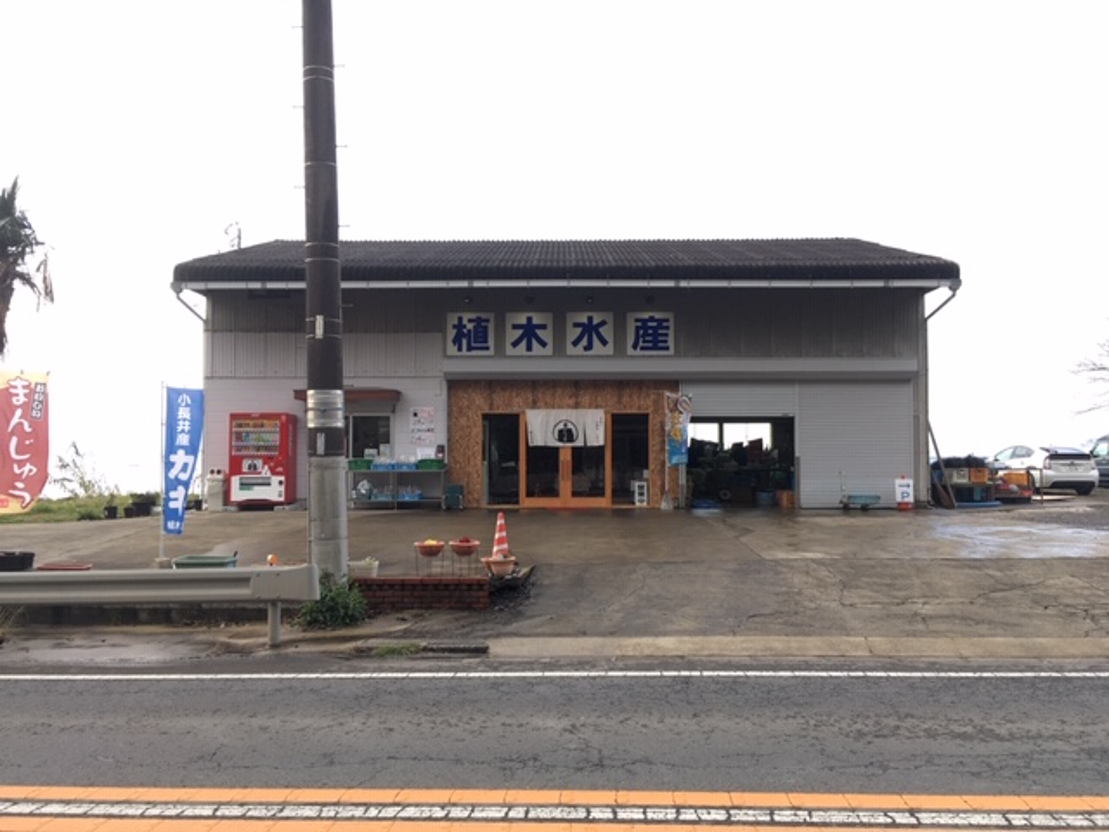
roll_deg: +0.0
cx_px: 554
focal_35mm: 29
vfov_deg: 48.2
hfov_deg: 61.7
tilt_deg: +1.5
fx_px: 929
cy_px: 416
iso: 25
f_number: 2.2
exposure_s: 1/122
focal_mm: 4.15
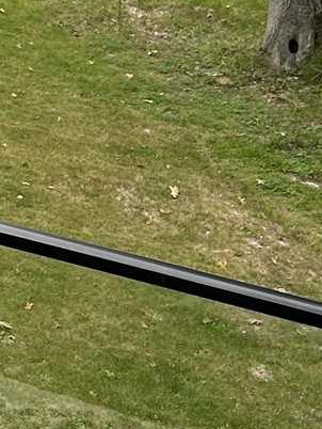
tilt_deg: -37.1
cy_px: 245
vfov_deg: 13.2
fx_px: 1846
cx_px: -580
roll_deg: +6.4
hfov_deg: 8.6
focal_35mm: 149
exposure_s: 1/443
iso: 50
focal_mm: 5.7
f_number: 1.5
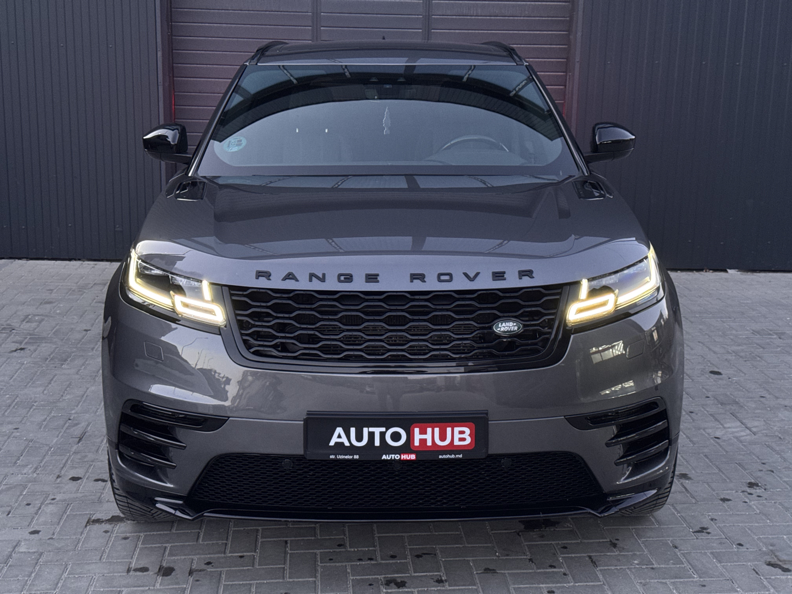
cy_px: 297
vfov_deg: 30.3
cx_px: 396
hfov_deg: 39.7
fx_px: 1098
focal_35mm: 48
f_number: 1.78
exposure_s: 1/56
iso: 250
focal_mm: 6.76
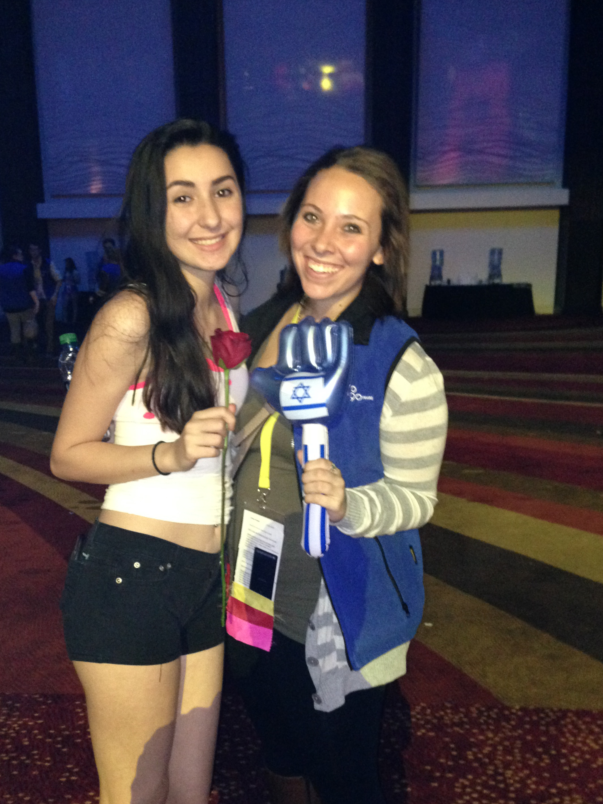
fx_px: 883
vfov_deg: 48.9
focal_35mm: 38
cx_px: 265
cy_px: 453
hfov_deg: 37.7
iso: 400
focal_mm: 4.12
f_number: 2.4
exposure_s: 1/16
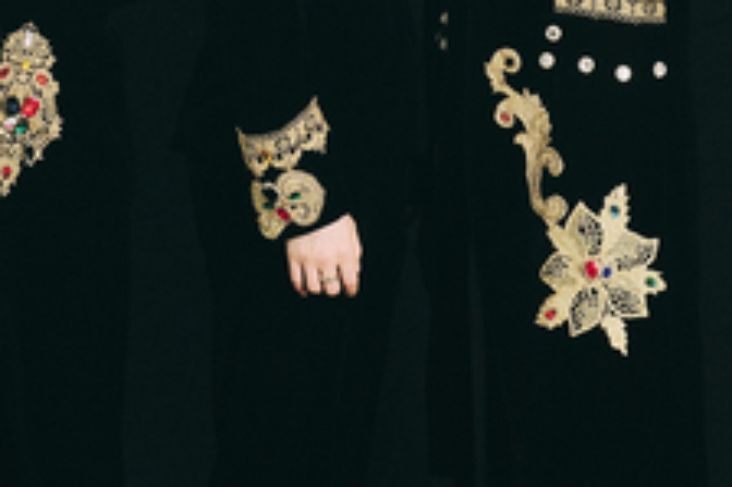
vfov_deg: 7.8
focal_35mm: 175
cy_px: -106
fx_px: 3556
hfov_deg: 11.7
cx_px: 118
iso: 1250
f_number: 6.3
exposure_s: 1/125
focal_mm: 70
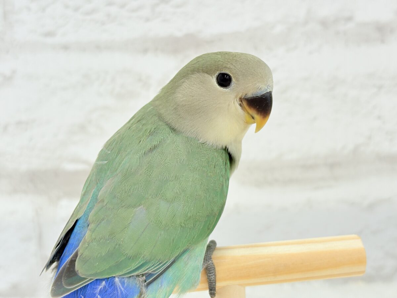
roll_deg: +4.0
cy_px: 149
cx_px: 198
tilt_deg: -4.0
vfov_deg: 28.0
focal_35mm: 52
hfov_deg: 36.8
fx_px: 596
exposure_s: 1/50
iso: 40
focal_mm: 5.96
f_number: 1.6
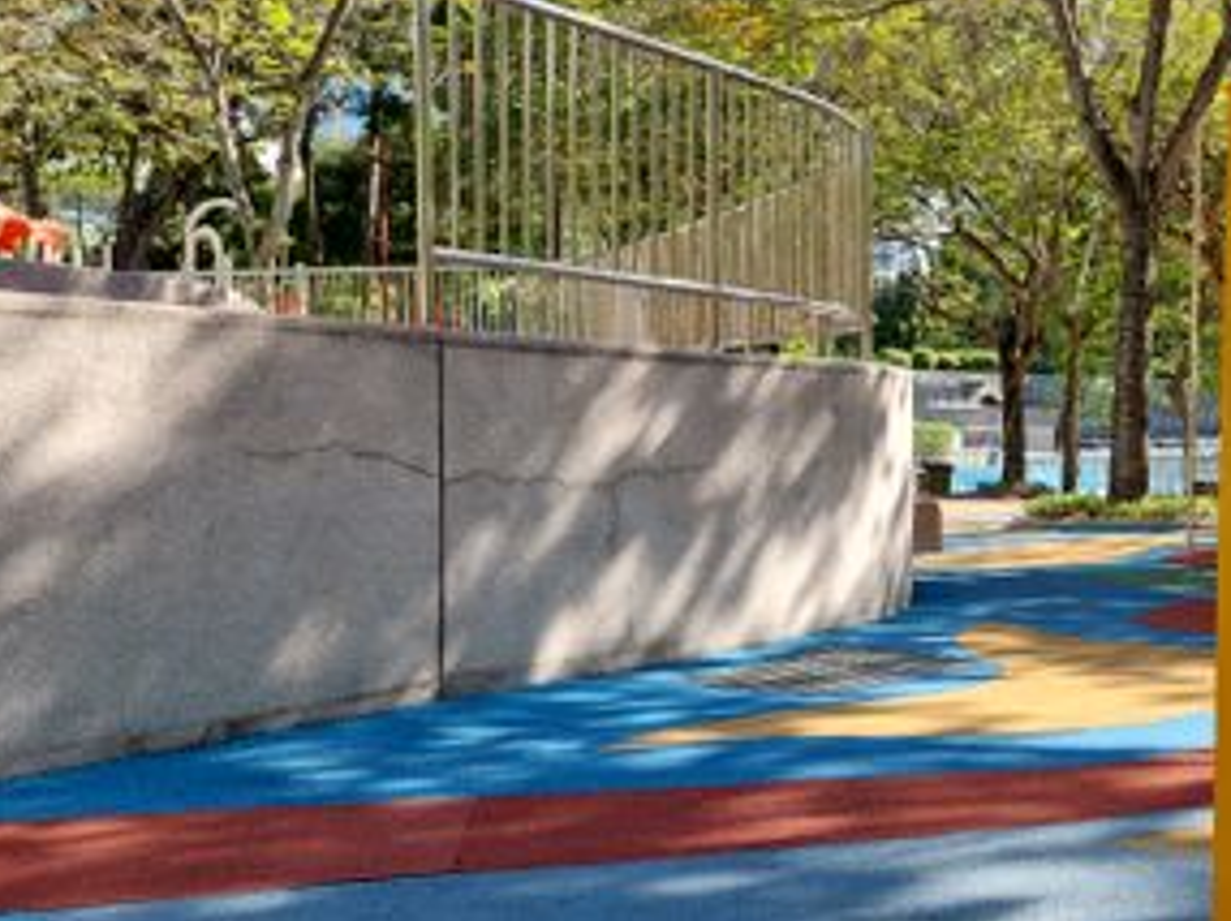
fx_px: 1528
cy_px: 555
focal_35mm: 43
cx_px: 1011
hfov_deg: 41.7
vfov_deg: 33.4
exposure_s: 1/343
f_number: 1.8
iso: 40
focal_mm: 5.23
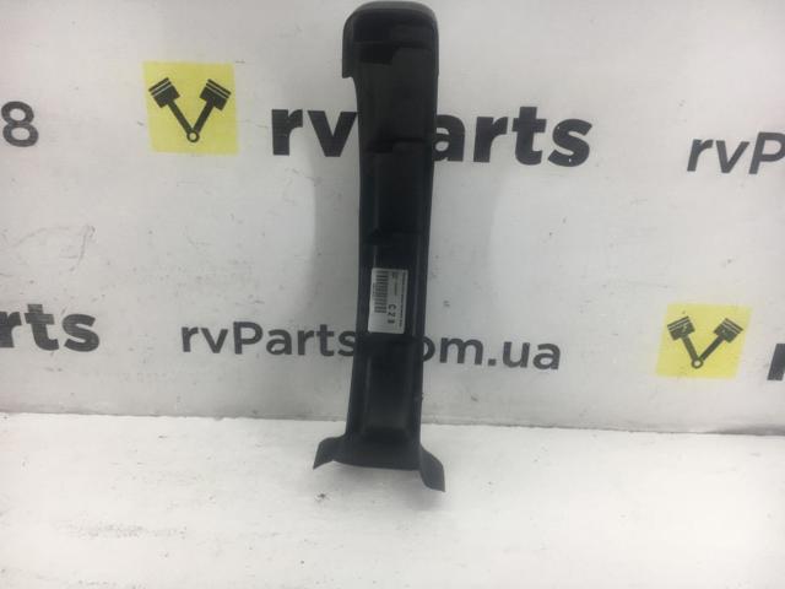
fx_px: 658
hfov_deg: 61.7
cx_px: 392
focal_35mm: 29
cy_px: 294
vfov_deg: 48.2
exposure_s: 1/100
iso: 40
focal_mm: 4.15
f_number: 2.2
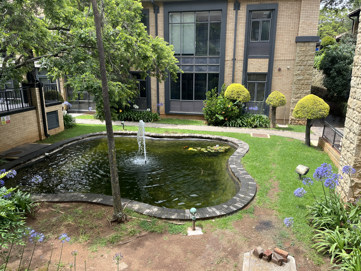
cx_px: 180
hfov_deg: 67.3
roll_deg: +0.3
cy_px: 136
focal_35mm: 26
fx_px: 271
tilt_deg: -11.7
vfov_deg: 53.1
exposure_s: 1/816
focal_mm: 5.1
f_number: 1.6
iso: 50
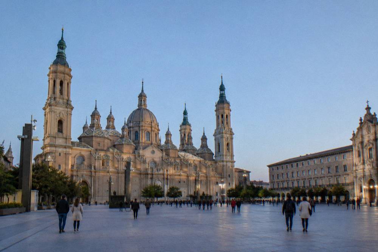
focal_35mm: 40
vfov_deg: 33.4
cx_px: 189
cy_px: 126
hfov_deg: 48.5
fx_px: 420
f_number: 7.1
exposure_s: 1/30
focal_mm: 40
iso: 800
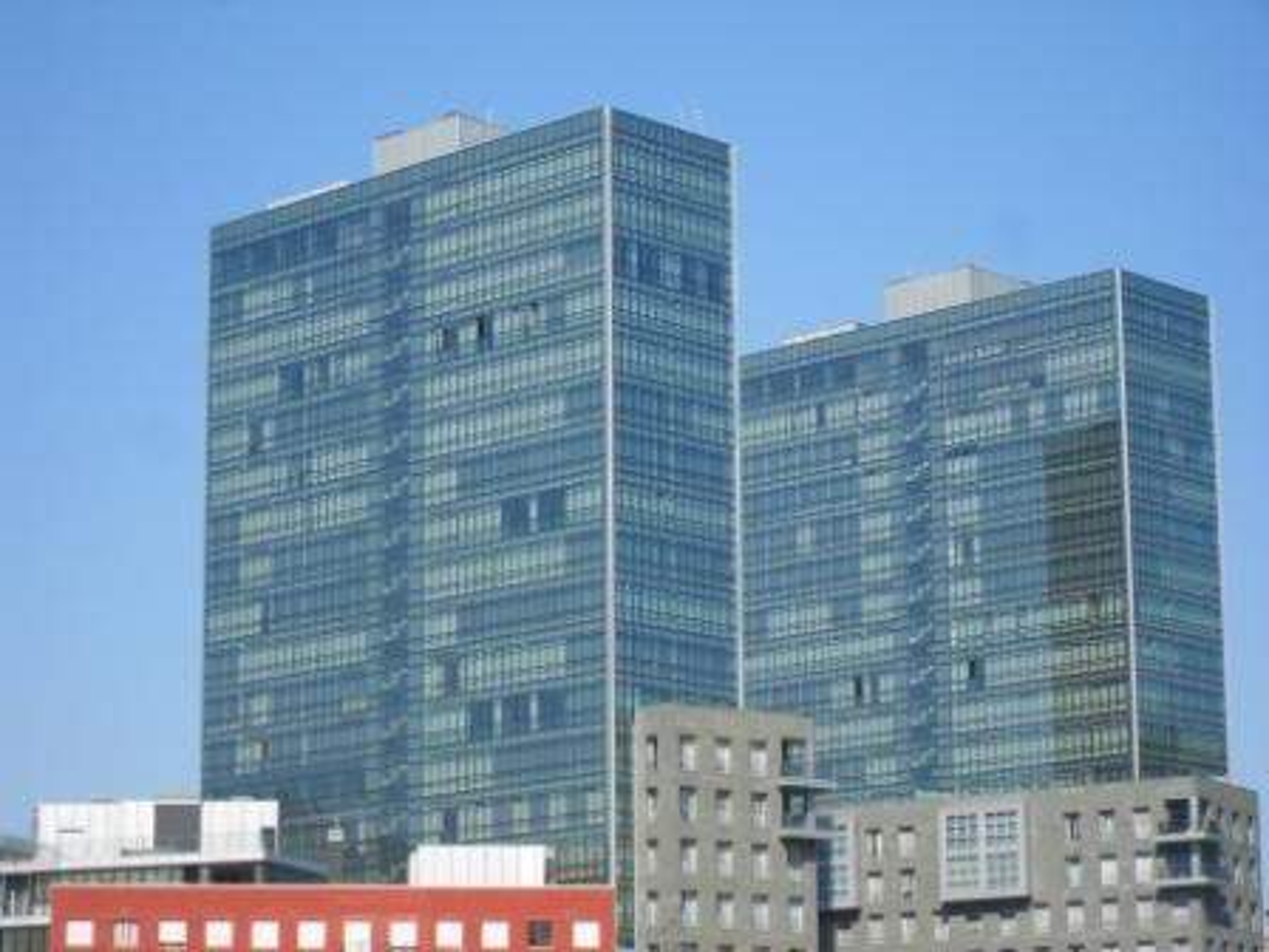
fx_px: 3739
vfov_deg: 14.5
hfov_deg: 19.3
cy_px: 476
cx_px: 634
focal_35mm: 102
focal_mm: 18.1
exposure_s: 1/350
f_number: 5.2
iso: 80
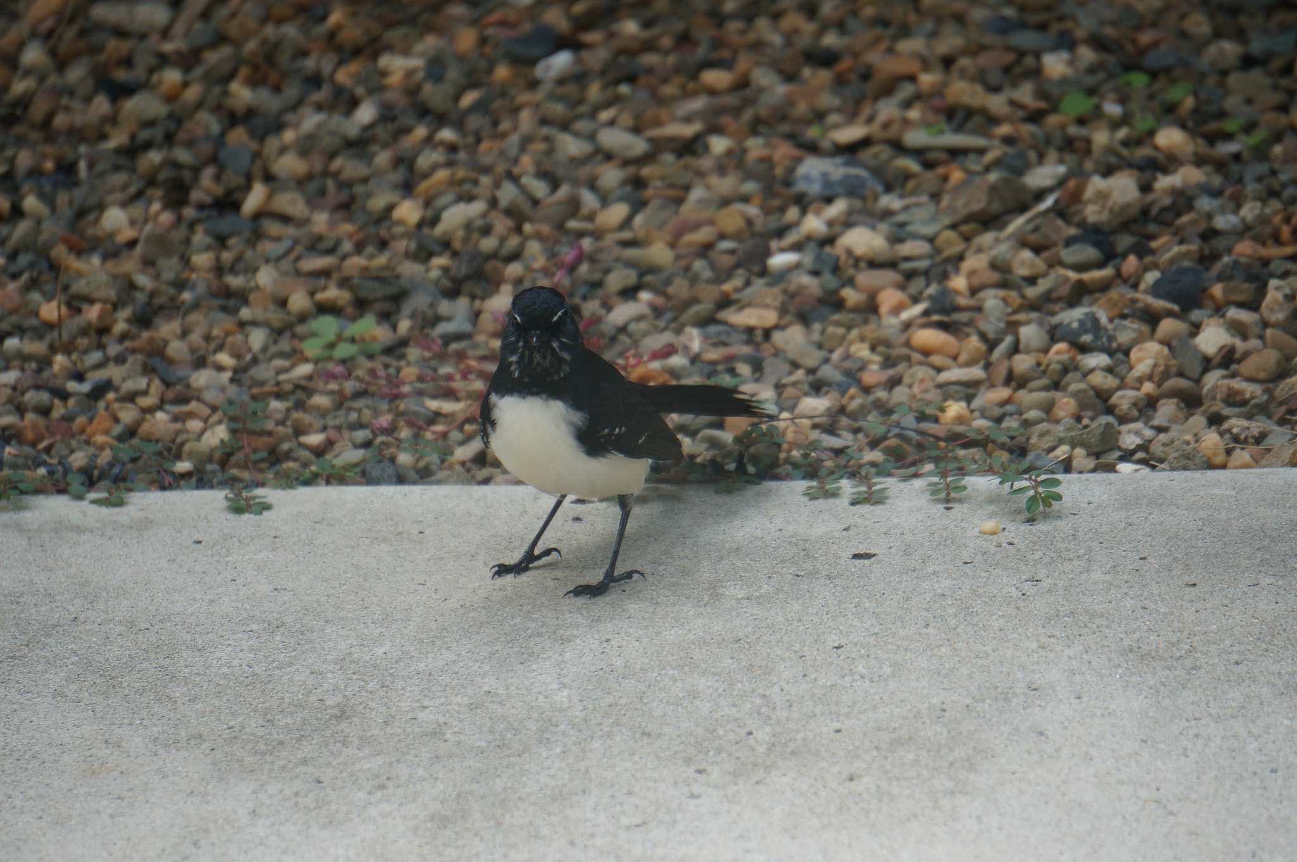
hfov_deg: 6.5
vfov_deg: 4.4
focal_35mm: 315
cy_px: 431
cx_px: 648
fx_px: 11337
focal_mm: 210
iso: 400
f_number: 6.3
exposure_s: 1/400
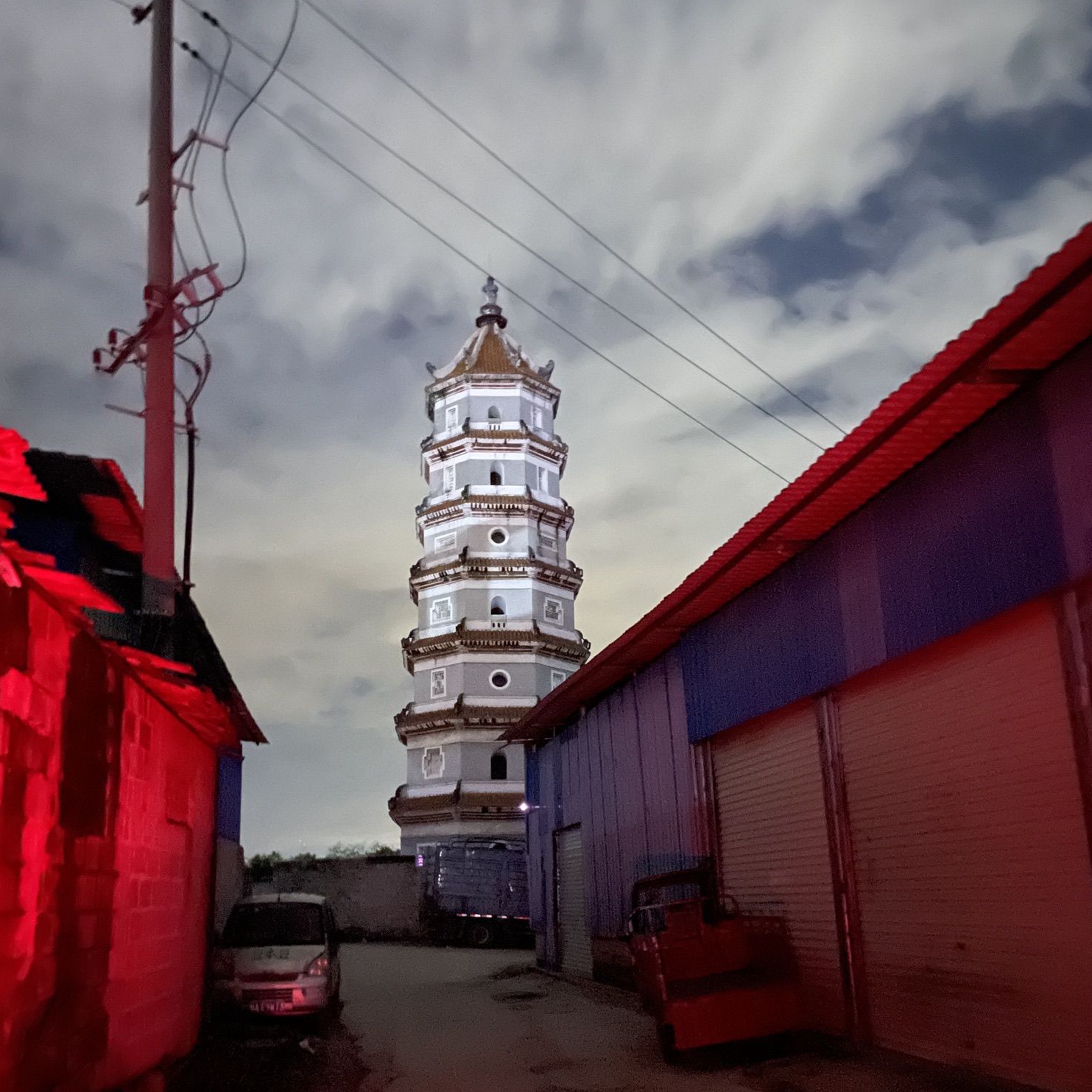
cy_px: 663
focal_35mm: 31
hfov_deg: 52.5
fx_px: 1106
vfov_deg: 52.1
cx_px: 543
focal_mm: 4.2
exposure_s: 1/2
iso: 2000
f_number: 1.6
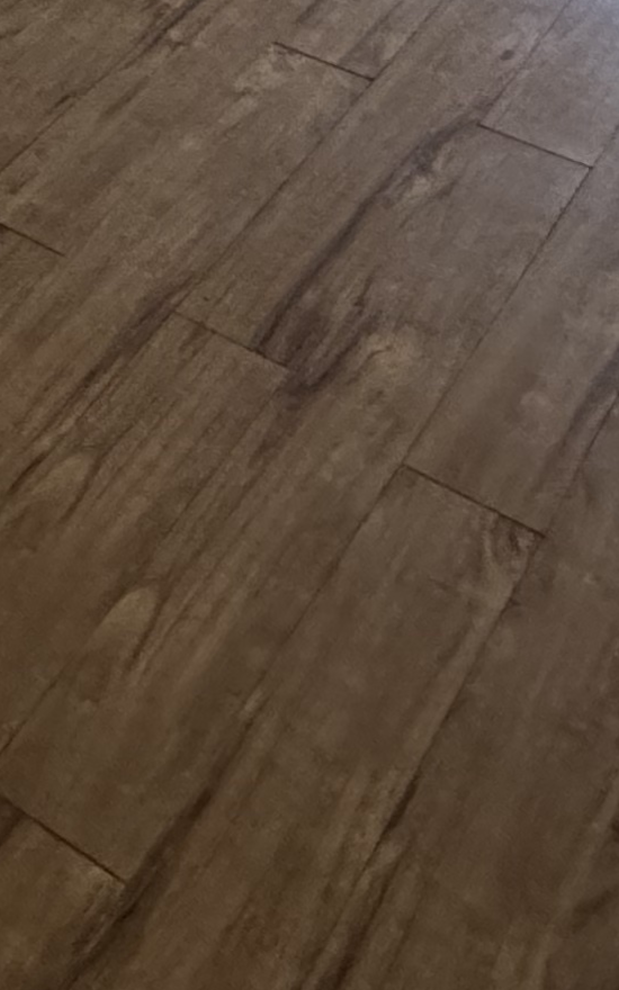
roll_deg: +1.1
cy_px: -651
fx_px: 1835
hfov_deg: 19.1
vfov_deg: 22.3
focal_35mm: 68
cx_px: 264
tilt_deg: -16.1
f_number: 2.2
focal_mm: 2.22
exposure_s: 1/99
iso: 320
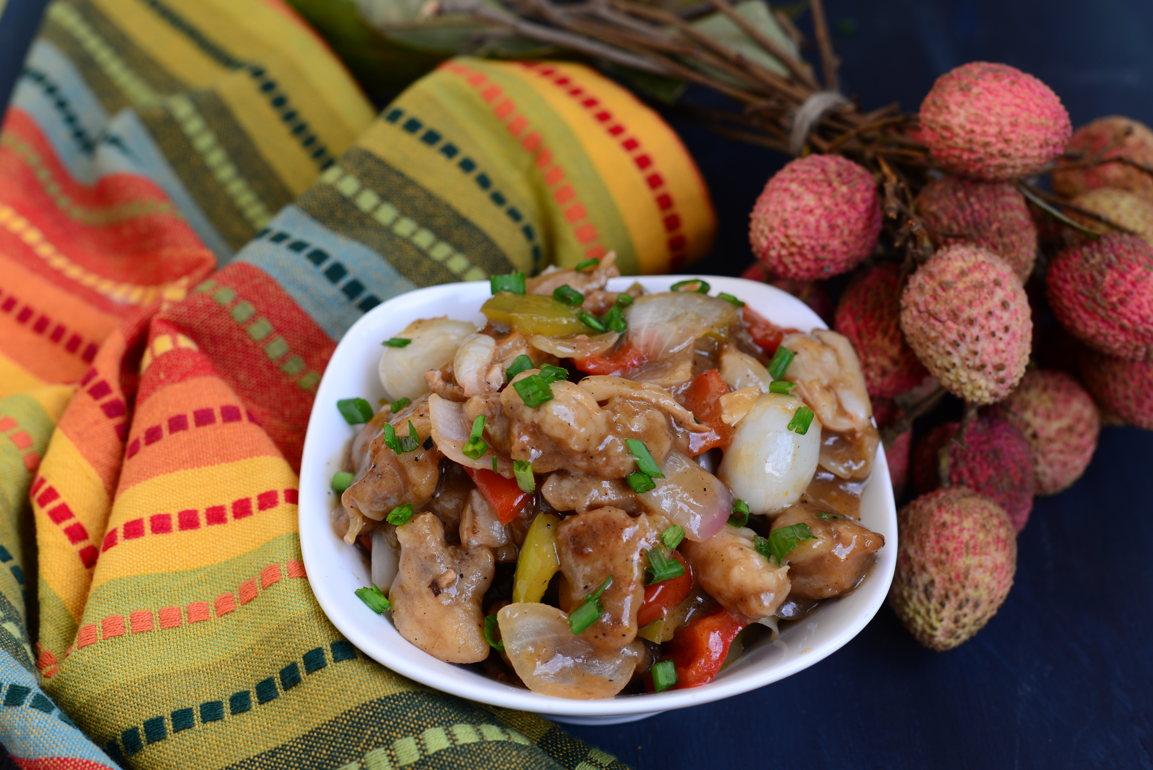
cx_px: 576
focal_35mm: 50
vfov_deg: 27.0
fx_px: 1602
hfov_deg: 39.6
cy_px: 385
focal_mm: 50
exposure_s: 1/60
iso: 200
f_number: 6.3
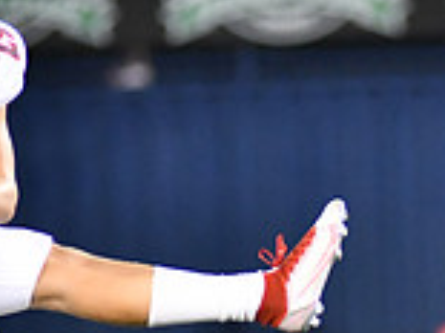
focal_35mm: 1081
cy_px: 245
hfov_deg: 1.8
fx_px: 13886
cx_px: 402
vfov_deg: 1.4
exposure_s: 1/1000
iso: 5000
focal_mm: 300
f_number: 2.8
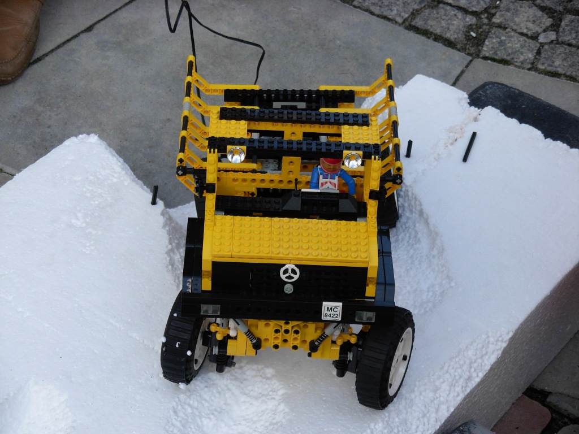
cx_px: 290
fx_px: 1740
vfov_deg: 14.2
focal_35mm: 104
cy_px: 217
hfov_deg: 18.9
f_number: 4
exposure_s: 1/322
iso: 79
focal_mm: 17.2
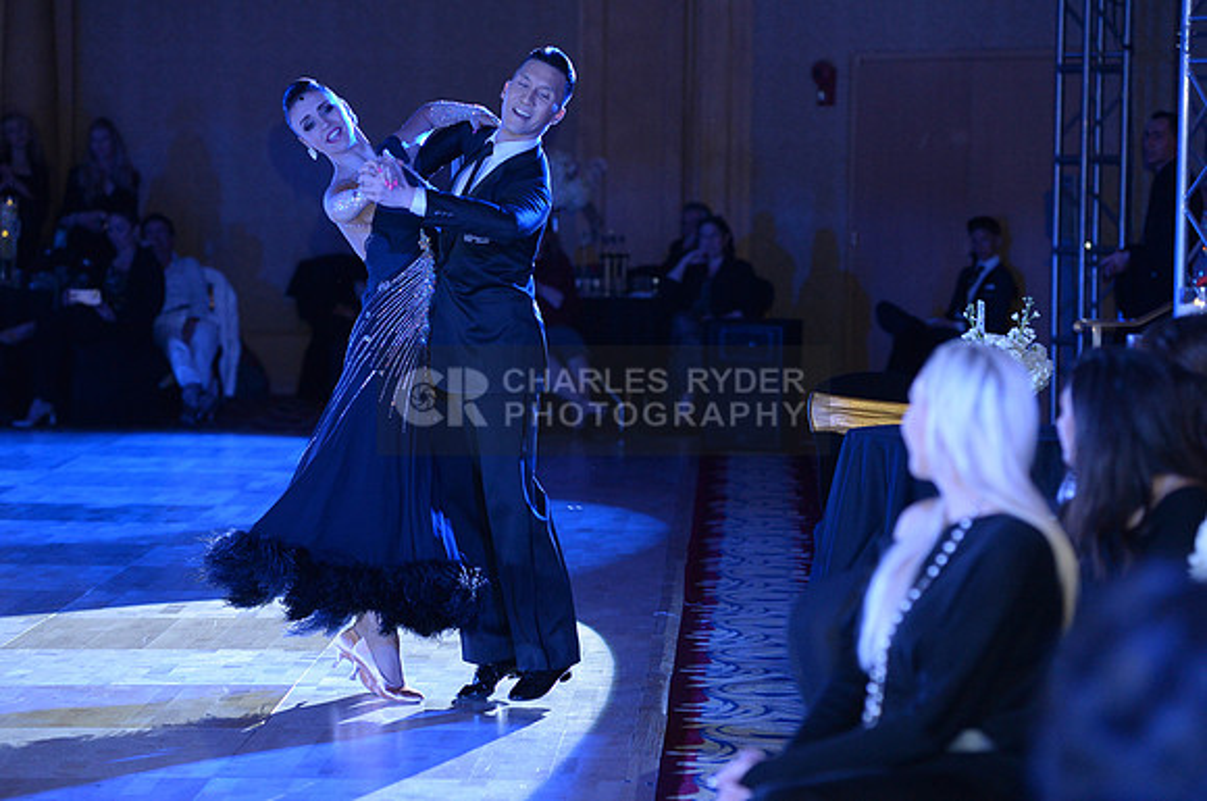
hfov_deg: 15.2
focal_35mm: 135
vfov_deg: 10.1
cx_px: 604
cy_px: 400
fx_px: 4520
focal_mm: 135
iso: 4000
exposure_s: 1/250
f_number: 4
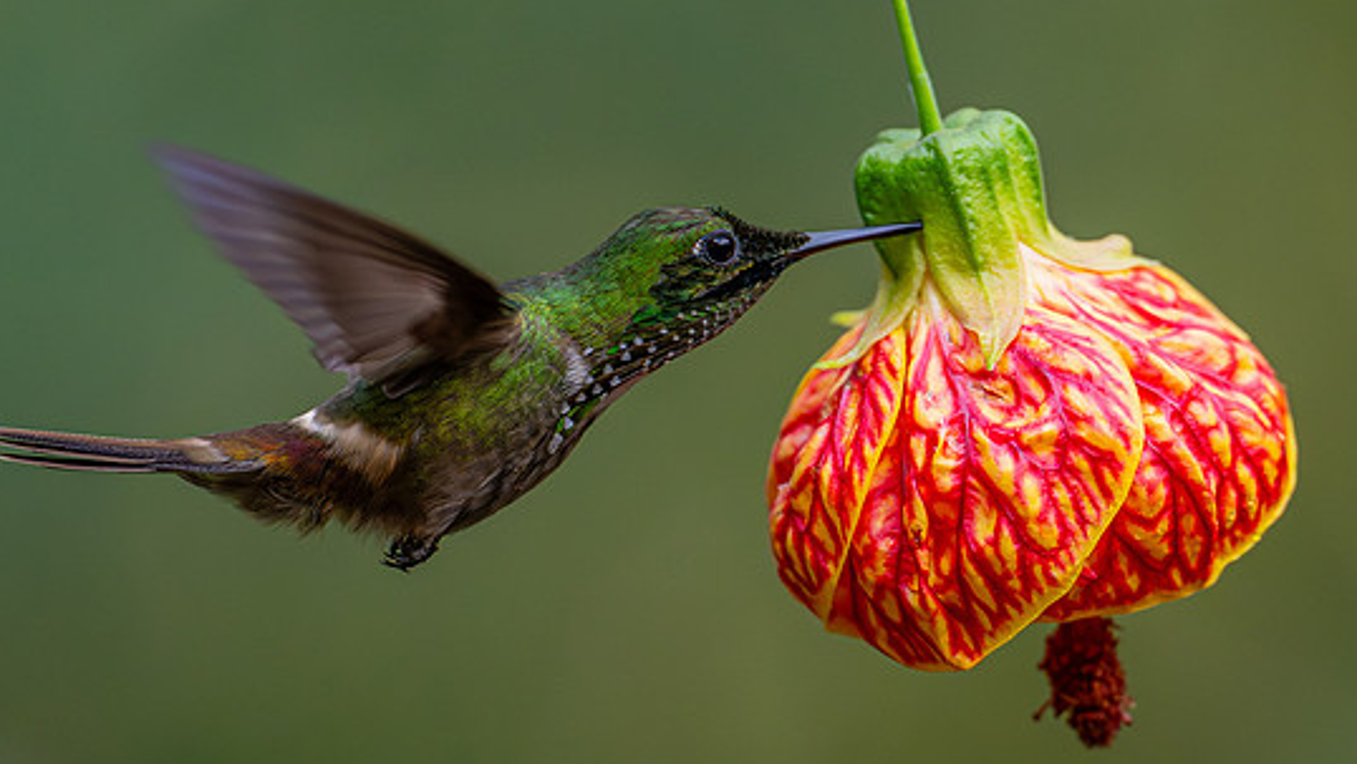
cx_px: 446
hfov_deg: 2.8
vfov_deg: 1.6
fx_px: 28074
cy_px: 306
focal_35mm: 780
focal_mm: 400
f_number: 4.5
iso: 5000
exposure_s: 1/2000
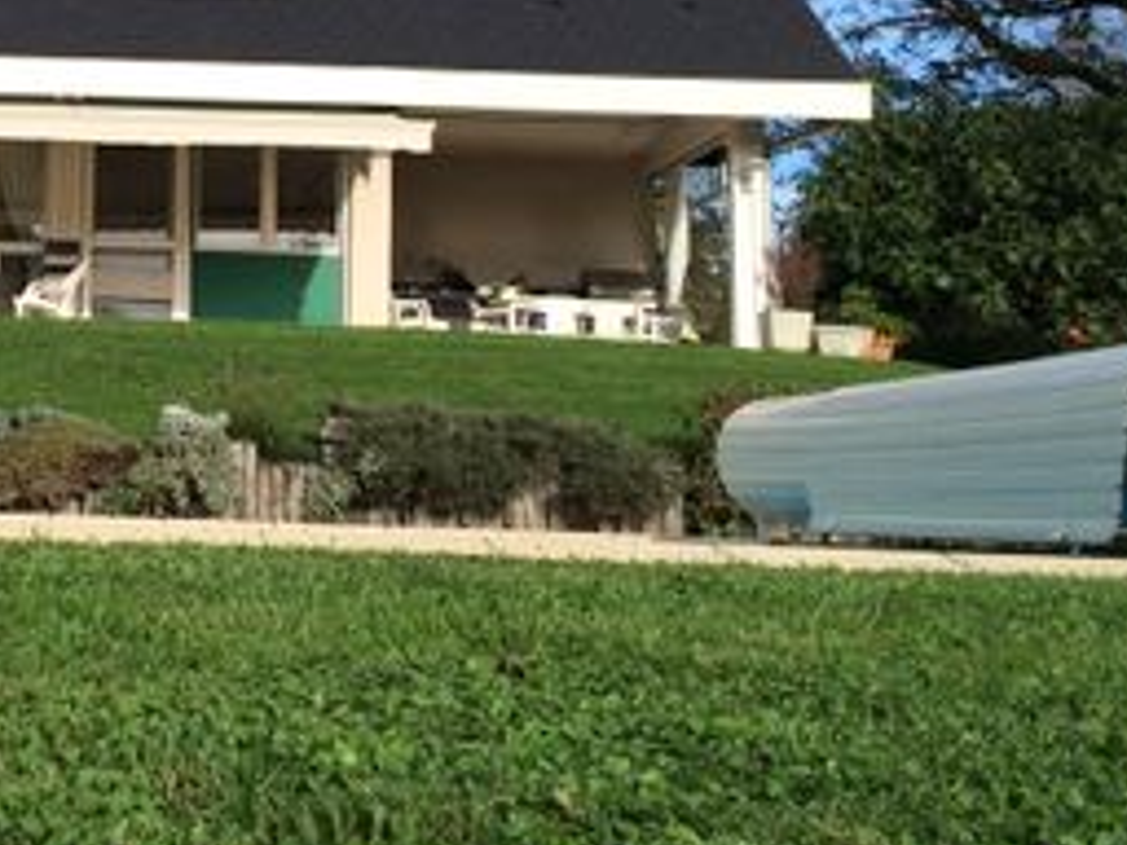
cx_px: 48
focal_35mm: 68
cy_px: 141
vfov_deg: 21.3
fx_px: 2214
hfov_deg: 27.2
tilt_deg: +8.9
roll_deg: -1.1
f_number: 2.2
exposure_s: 1/1414
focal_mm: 4.15
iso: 32
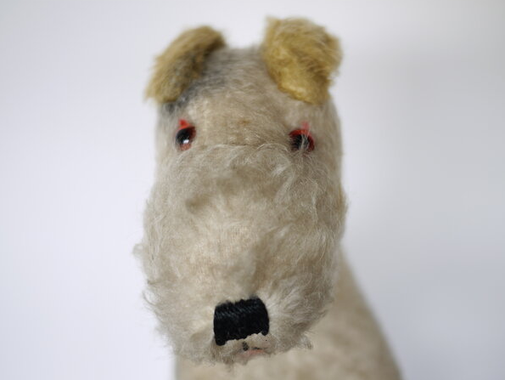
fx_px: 628
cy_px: 198
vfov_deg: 33.6
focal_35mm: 43
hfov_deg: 43.8
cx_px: 257
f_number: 1.7
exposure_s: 1/100
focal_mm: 20
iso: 100
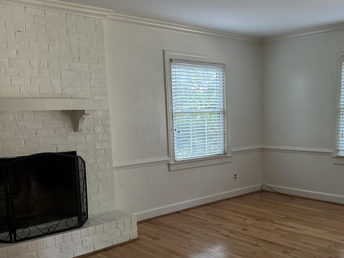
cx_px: 210
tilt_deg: -7.2
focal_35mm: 38
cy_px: 159
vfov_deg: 37.5
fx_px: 378
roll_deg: +1.1
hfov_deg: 48.6
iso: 320
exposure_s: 1/60
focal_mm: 6.86
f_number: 1.78
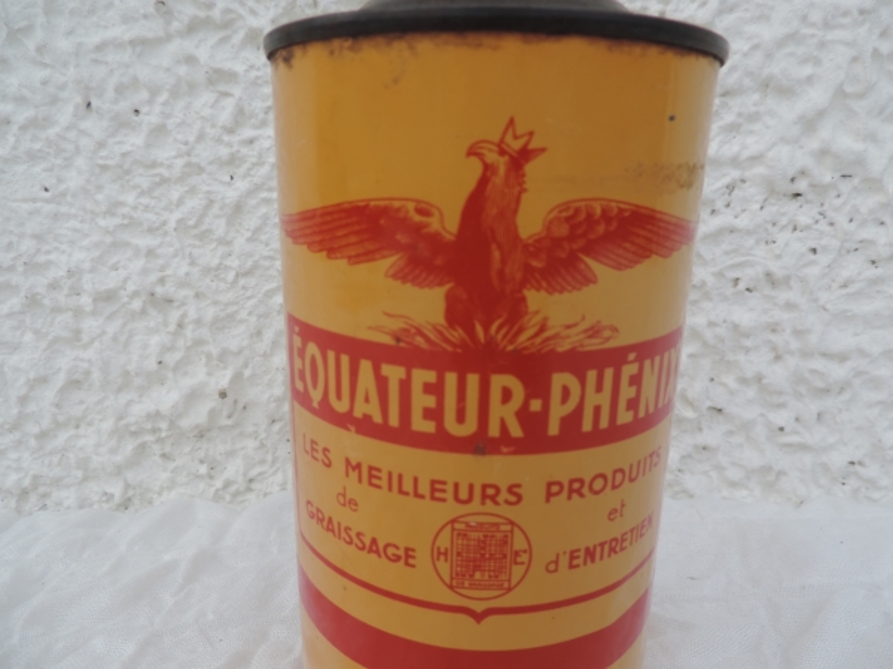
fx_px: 619
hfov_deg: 71.6
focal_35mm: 24
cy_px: 334
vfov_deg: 56.8
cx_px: 446
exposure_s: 1/320
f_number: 3
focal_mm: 4.3
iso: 80
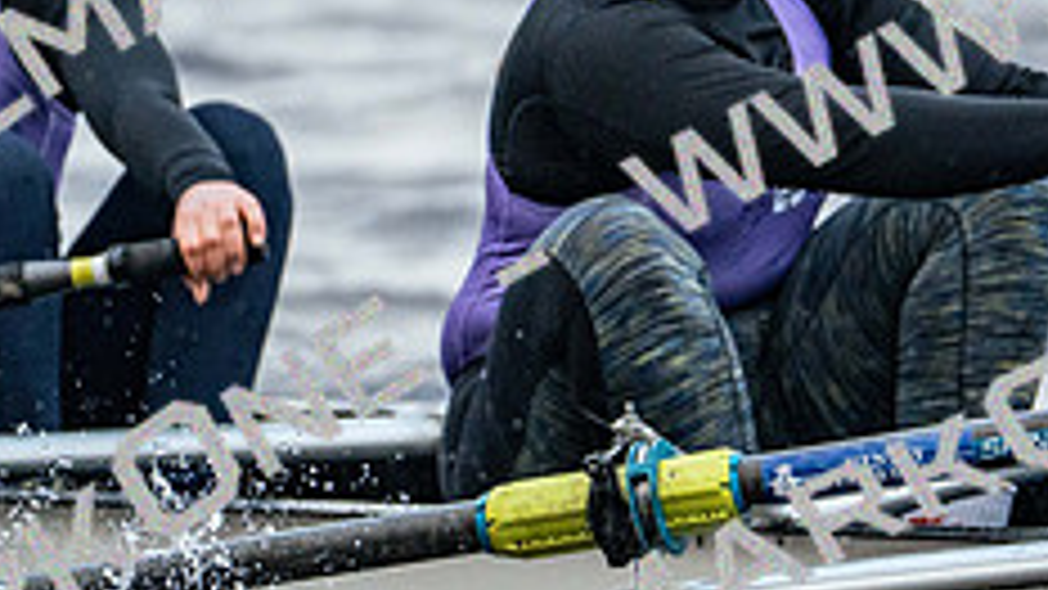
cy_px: 245
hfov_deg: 2.0
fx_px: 30397
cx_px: 1178
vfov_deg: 1.1
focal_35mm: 1094
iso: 4000
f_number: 6.3
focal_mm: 419
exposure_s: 1/1600
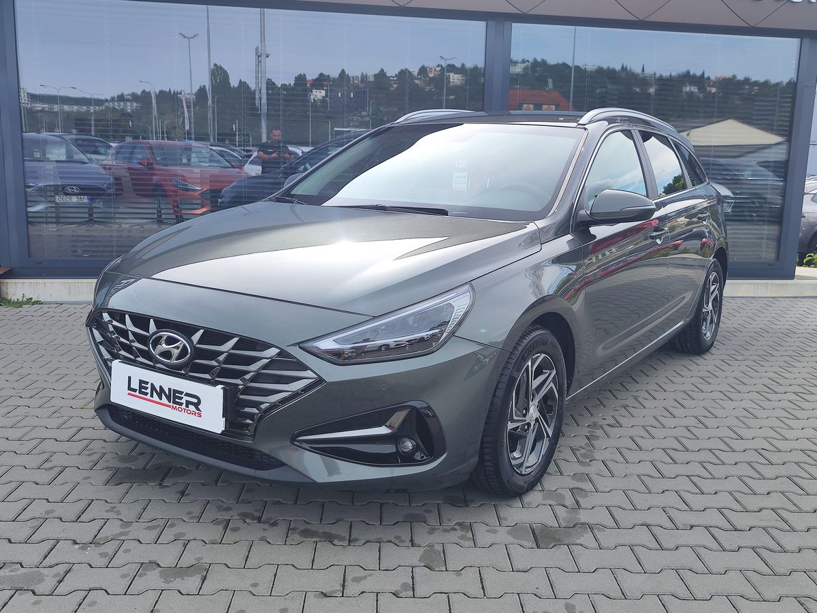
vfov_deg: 58.9
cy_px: 306
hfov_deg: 73.9
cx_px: 408
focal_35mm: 23
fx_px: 543
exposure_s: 1/483
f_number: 1.69
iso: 50
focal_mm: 7.01
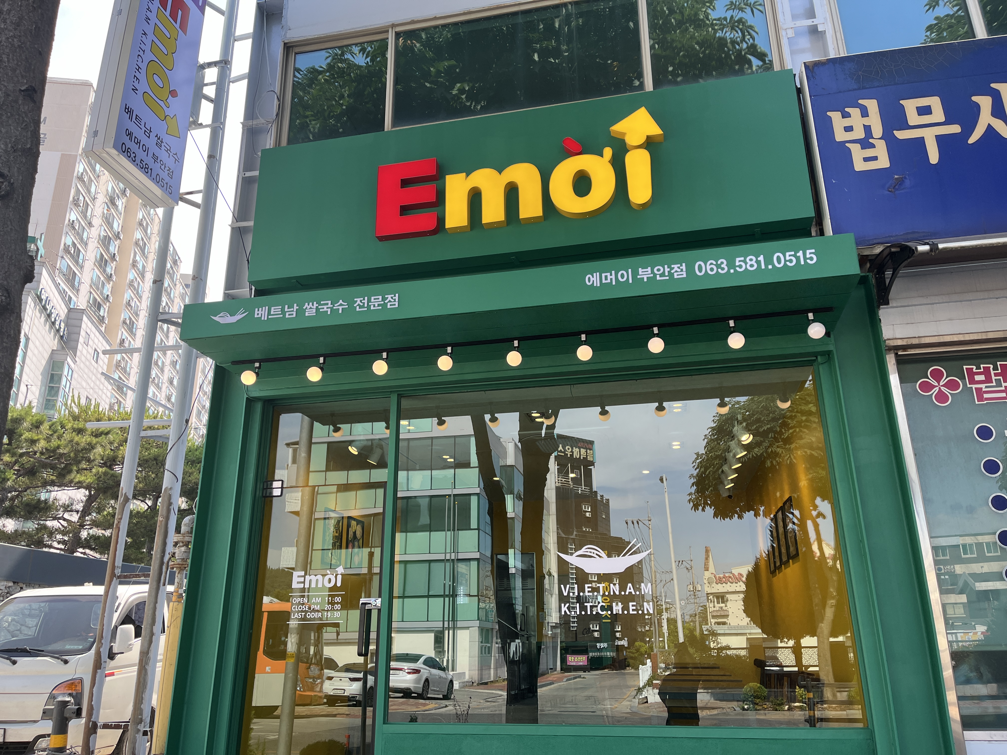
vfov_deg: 53.1
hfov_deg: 67.3
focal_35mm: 26
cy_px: 378
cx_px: 504
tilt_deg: +18.0
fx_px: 756
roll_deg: +0.6
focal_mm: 5.1
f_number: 1.6
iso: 50
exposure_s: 1/520
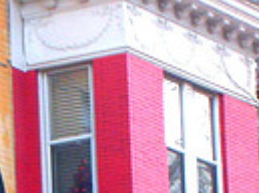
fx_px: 3096
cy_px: 391
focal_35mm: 415
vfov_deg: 3.5
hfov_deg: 4.8
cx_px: -32
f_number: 11.5
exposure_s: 1/30
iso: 80
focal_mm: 15.5
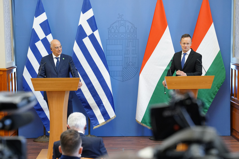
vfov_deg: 20.3
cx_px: 120
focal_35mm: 67
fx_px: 445
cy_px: 80
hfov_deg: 30.1
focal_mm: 67
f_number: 3.5
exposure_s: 1/125
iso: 3200
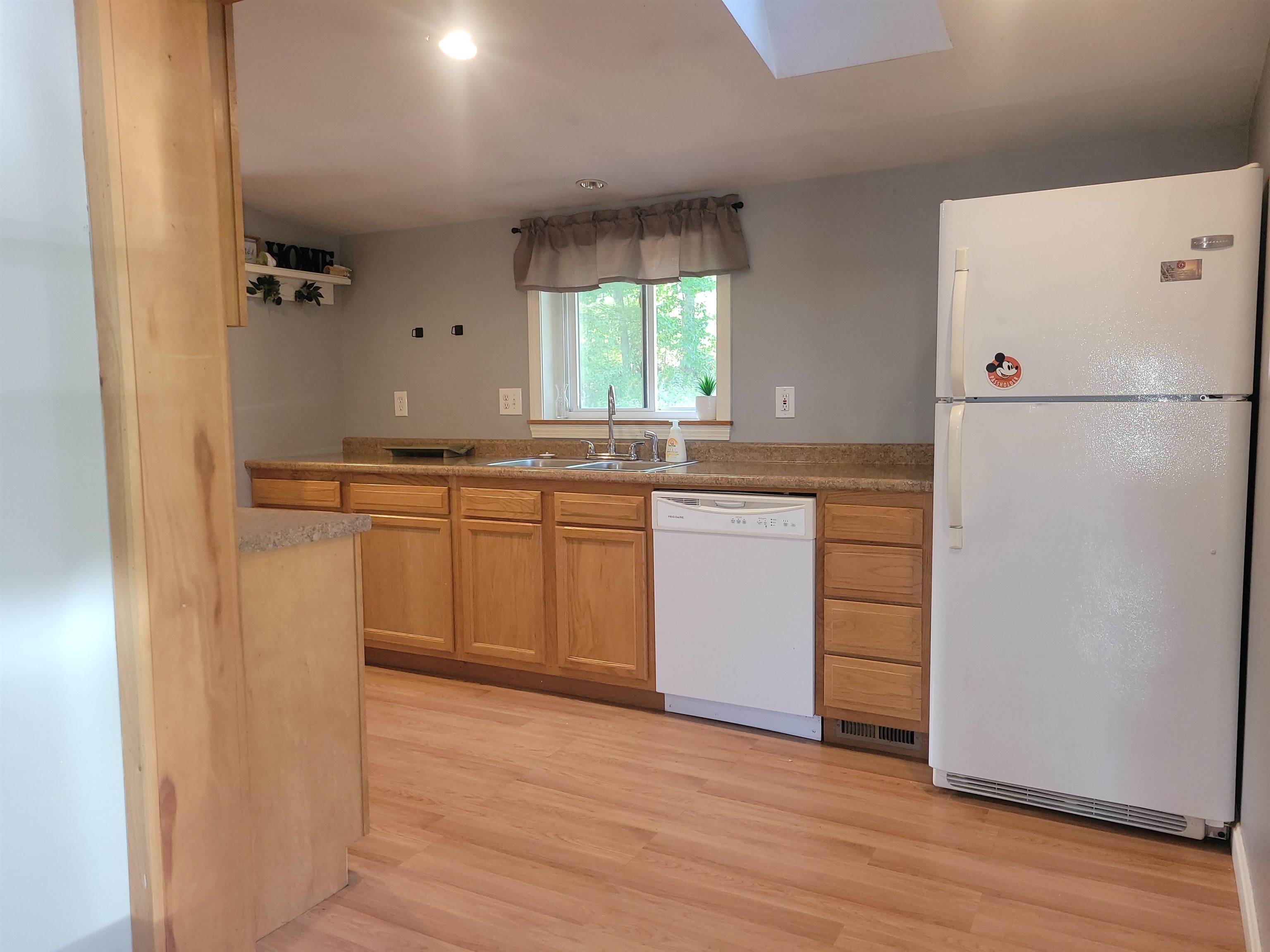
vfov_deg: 53.1
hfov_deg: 67.3
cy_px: 476
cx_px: 635
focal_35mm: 26
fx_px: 954
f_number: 1.8
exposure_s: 1/24
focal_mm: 5.4
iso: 125
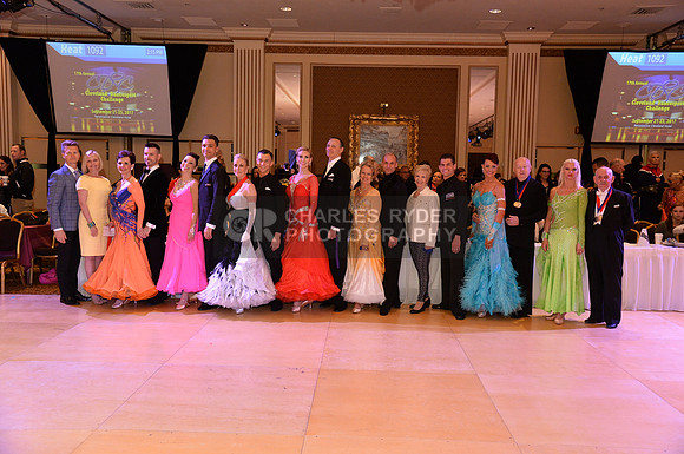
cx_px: 342
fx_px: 607
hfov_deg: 58.8
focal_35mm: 32
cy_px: 227
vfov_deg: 41.0
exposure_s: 1/250
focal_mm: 32
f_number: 5
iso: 2000
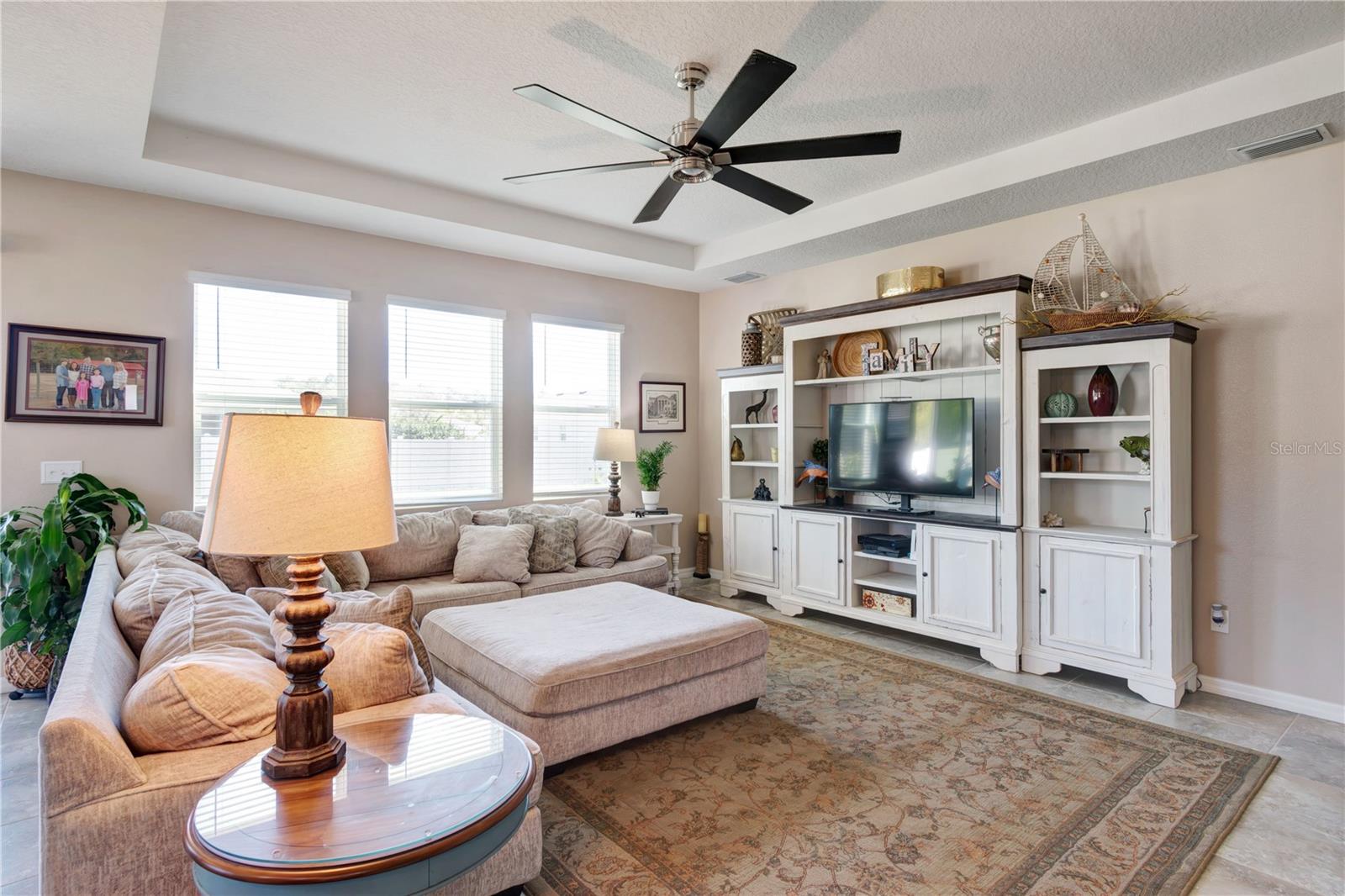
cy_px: 448
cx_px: 672
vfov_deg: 69.6
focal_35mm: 17
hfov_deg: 92.5
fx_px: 644
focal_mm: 11.5
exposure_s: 1/20
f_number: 9
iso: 250
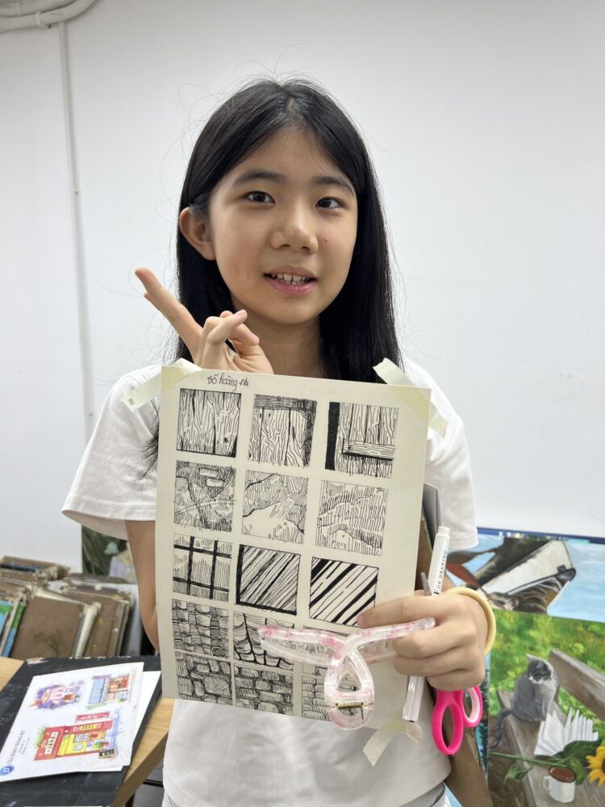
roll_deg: +2.6
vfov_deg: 67.3
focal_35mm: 26
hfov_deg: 53.1
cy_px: 404
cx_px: 302
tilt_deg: -6.3
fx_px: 606
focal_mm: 5.7
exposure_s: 1/112
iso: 32
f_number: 1.5
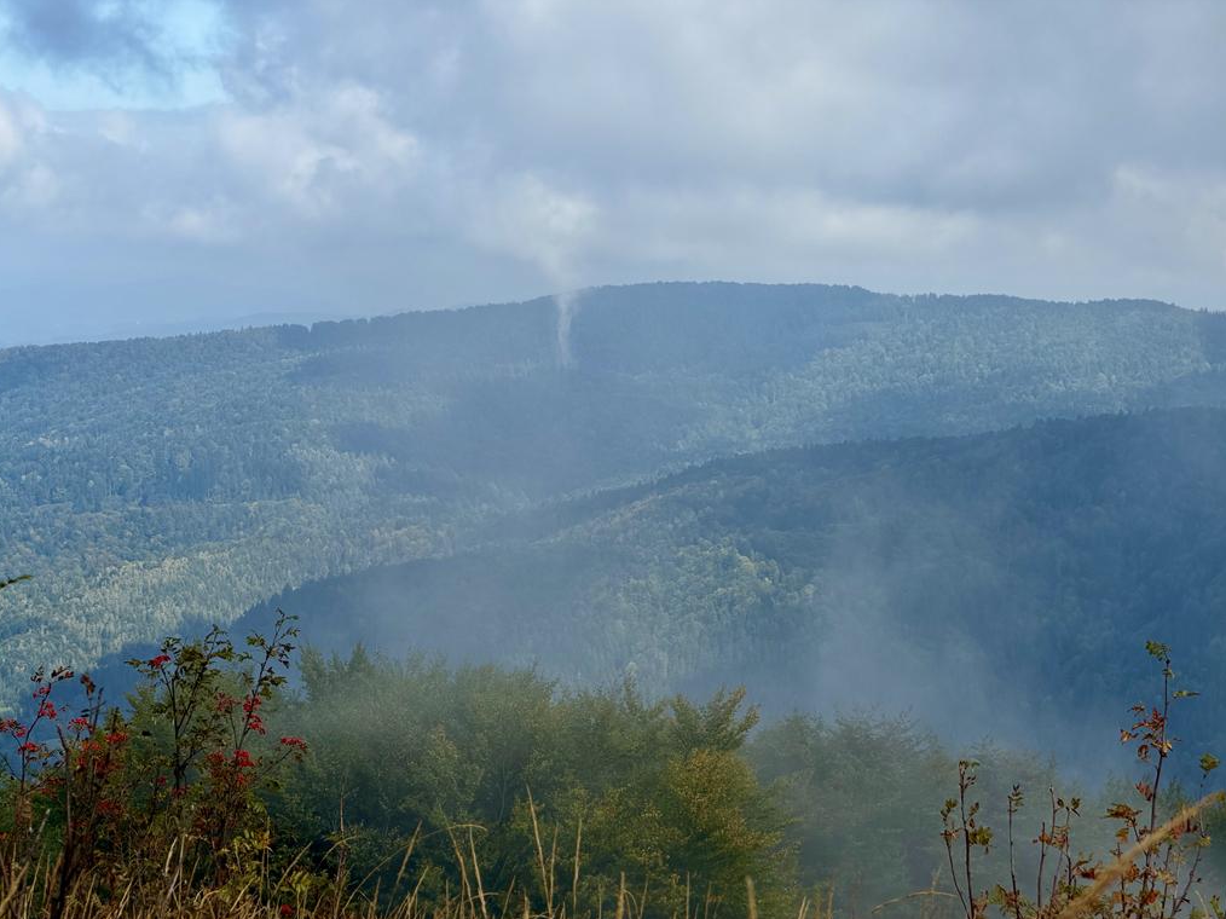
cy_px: 460
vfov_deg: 14.6
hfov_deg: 19.5
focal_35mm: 101
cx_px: 611
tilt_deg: -3.4
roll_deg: -0.2
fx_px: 3576
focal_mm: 16.89
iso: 32
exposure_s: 1/638
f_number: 2.8
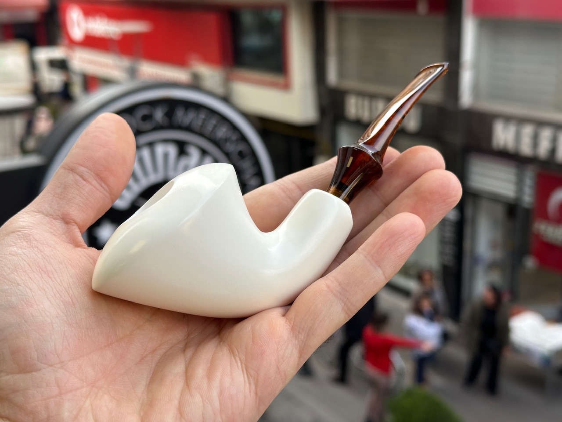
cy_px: 211
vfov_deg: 30.3
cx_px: 281
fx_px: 779
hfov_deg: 39.7
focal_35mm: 48
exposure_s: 1/415
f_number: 1.78
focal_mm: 6.86
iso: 64
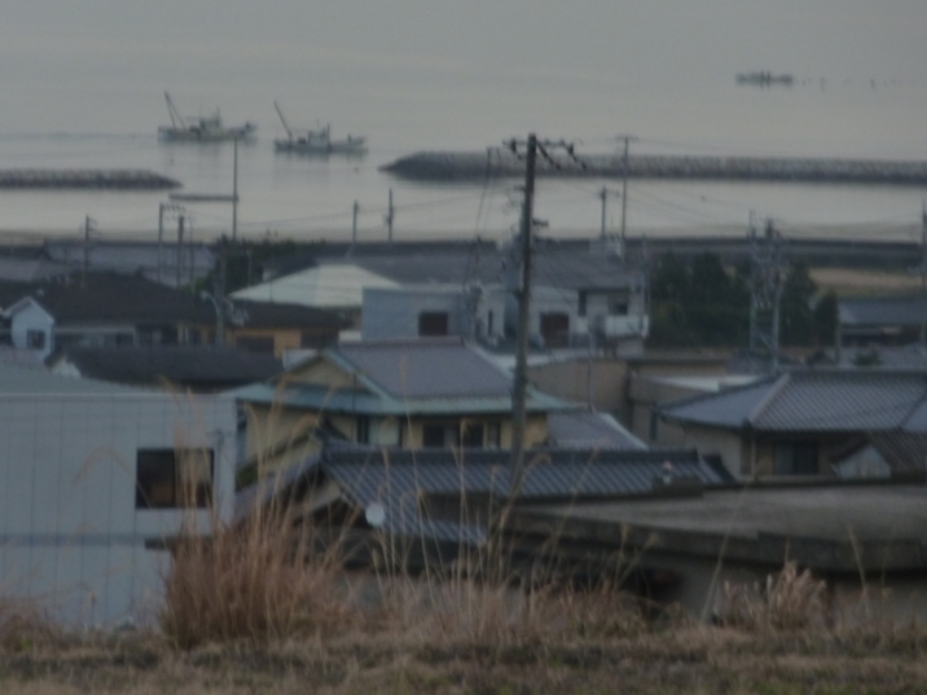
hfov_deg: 5.5
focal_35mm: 358
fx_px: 9587
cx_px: 464
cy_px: 348
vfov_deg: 4.2
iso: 200
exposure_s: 1/125
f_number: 4.9
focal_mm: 49.2
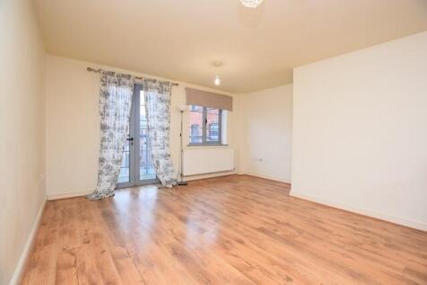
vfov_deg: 77.3
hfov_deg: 100.4
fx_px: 178
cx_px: 214
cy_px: 142
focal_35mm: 15
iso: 800
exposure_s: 1/80
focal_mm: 10
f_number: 4.5
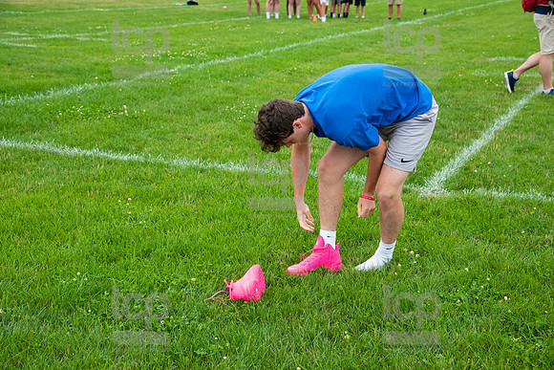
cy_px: 185
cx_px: 277
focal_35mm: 55
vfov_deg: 24.6
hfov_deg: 36.2
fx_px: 847
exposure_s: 1/1600
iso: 2000
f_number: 5.6
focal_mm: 55
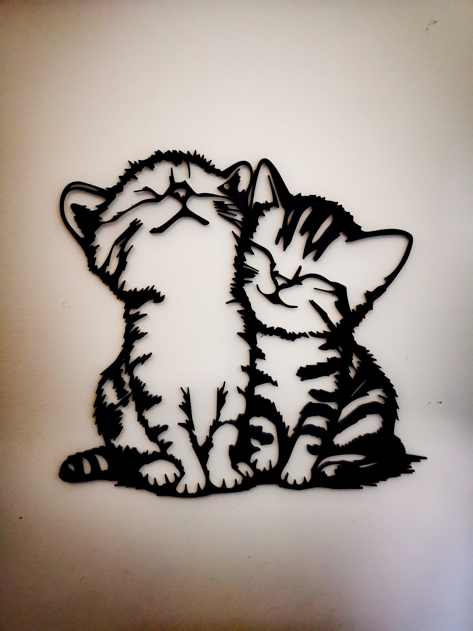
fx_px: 492
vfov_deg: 65.3
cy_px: 316
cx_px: 236
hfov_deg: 51.4
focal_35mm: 27
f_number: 1.8
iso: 400
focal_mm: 4.75
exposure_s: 1/50
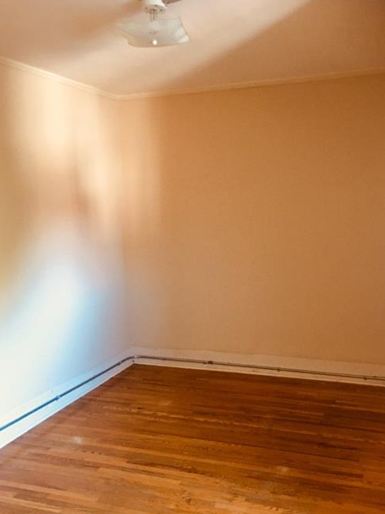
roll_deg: +0.9
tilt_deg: -9.3
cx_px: 204
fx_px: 504
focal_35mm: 34
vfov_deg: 53.7
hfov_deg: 41.8
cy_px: 297
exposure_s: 1/4
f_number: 2.2
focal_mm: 4.15
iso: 64
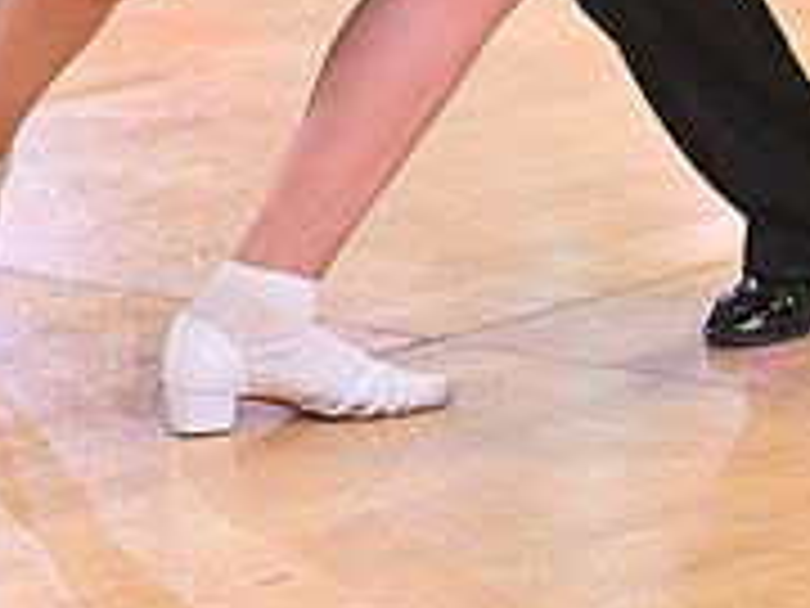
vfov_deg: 4.5
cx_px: 488
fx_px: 7628
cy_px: -522
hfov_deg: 6.1
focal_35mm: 326
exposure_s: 1/400
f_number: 5
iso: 4000
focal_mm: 105
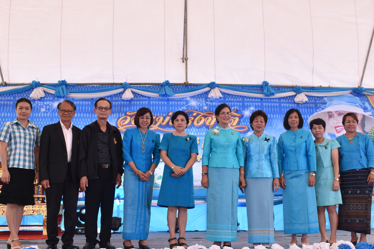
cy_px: 153
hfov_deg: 46.3
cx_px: 203
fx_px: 436
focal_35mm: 42
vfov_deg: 31.8
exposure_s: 1/250
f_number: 8
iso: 400
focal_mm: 22
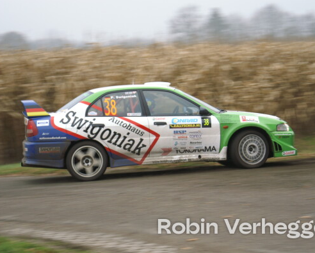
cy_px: 126
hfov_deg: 16.0
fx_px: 1119
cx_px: 165
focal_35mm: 120
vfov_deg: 12.9
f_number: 5.6
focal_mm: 70
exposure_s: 1/60
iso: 400
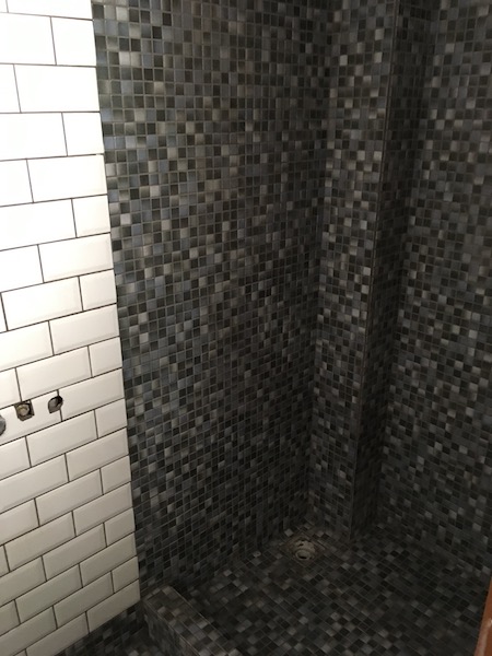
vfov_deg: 61.7
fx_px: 550
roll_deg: +1.6
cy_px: 328
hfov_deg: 48.2
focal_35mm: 29
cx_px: 246
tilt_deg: -22.1
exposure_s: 1/25
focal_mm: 4.15
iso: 200
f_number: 2.2
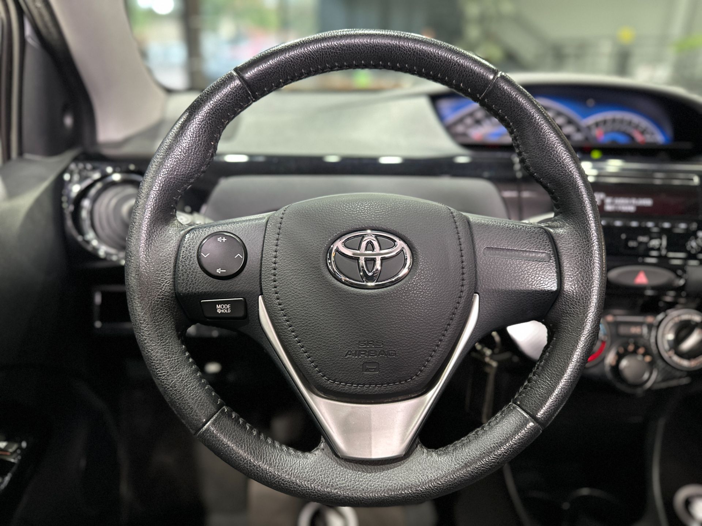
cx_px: 351
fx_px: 487
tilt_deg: -20.8
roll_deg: -1.7
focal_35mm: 24
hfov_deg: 71.6
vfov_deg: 56.8
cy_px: 263
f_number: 1.78
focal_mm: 6.86
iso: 640
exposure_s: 1/40
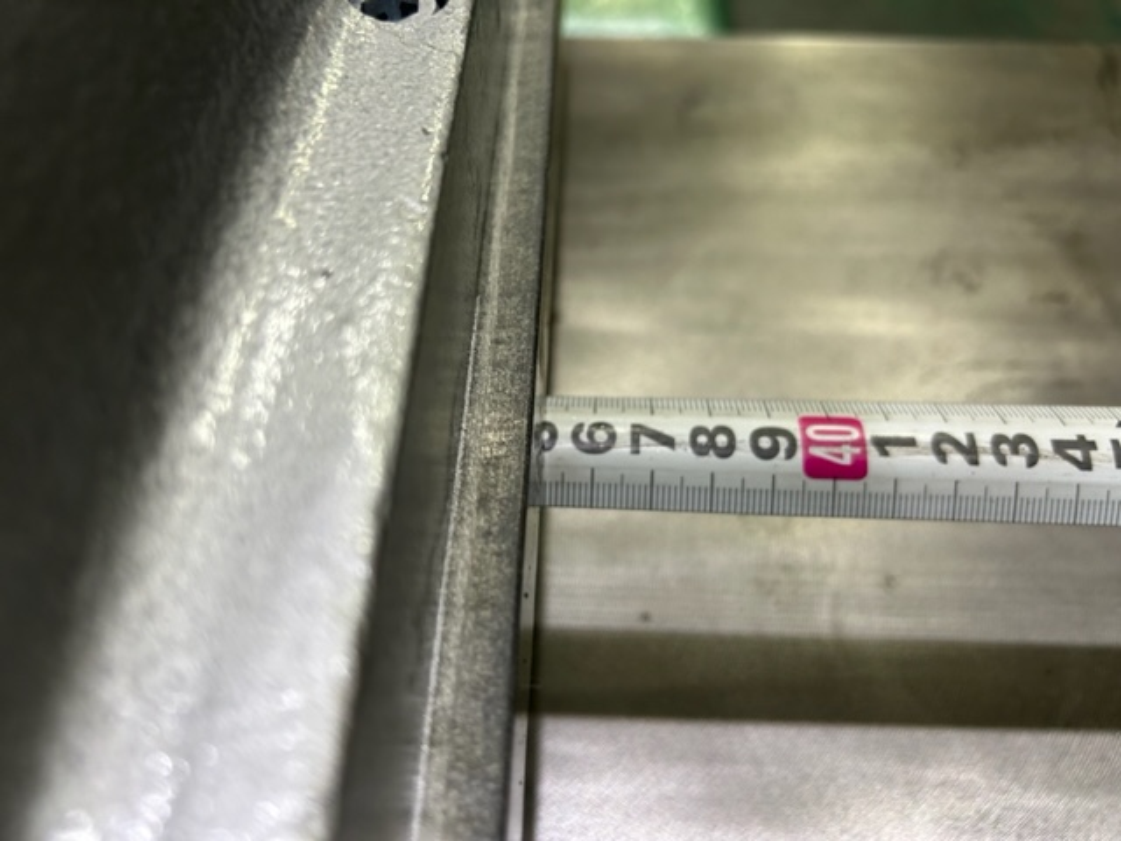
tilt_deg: -50.4
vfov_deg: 53.1
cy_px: 420
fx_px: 842
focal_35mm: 26
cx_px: 560
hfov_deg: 67.3
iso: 80
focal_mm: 5.7
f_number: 1.5
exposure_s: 1/60
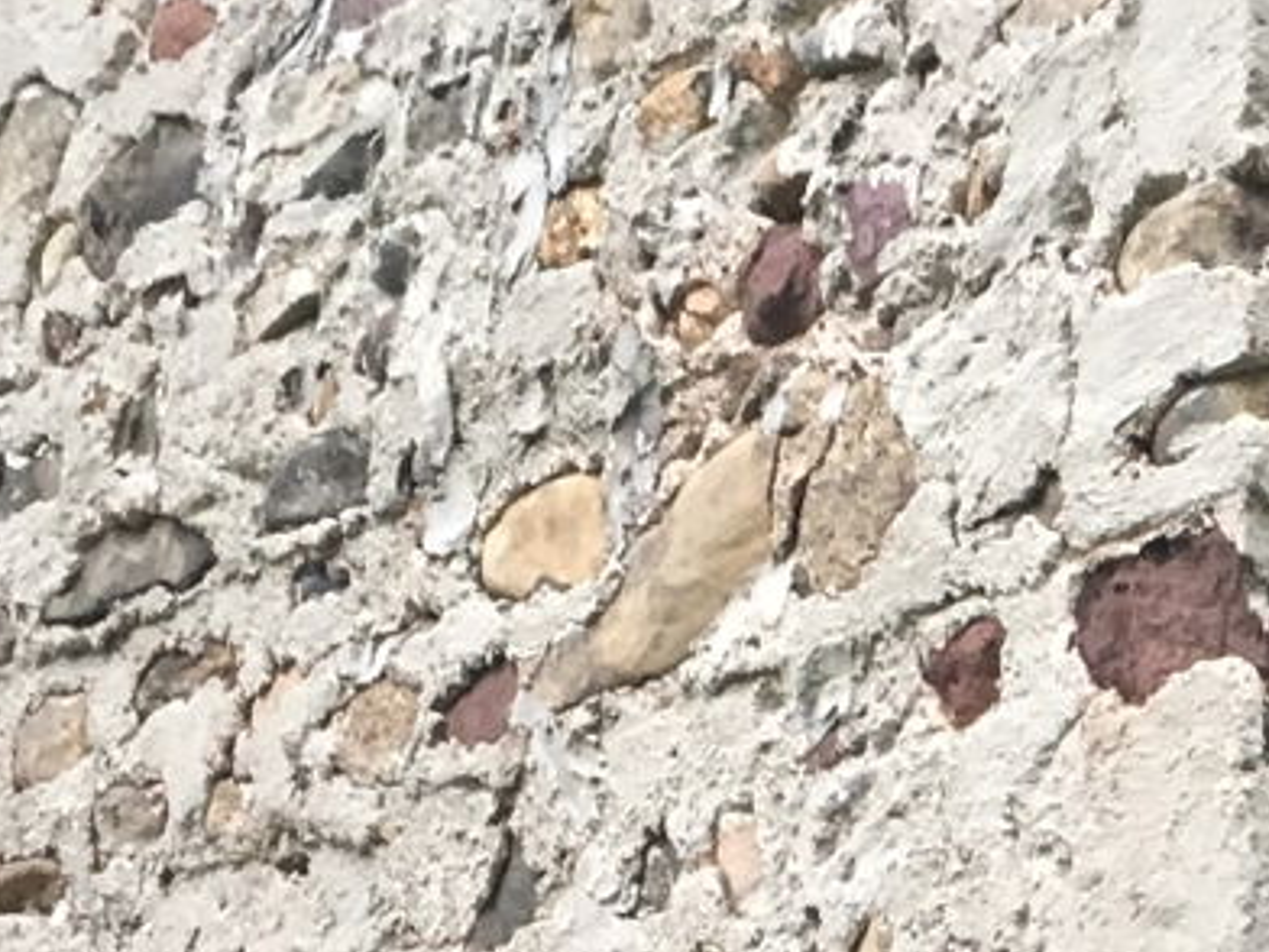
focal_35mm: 142
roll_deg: +3.2
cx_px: 1916
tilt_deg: +12.7
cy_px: 1107
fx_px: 5206
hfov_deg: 13.1
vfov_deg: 10.3
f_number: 2.2
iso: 40
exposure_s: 1/30
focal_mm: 4.15
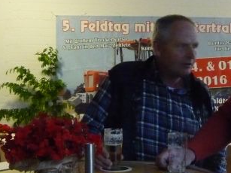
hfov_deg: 25.6
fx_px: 487
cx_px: 220
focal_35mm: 73
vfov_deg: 20.1
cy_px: 108
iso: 800
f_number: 3.3
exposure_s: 1/25
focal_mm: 4.7
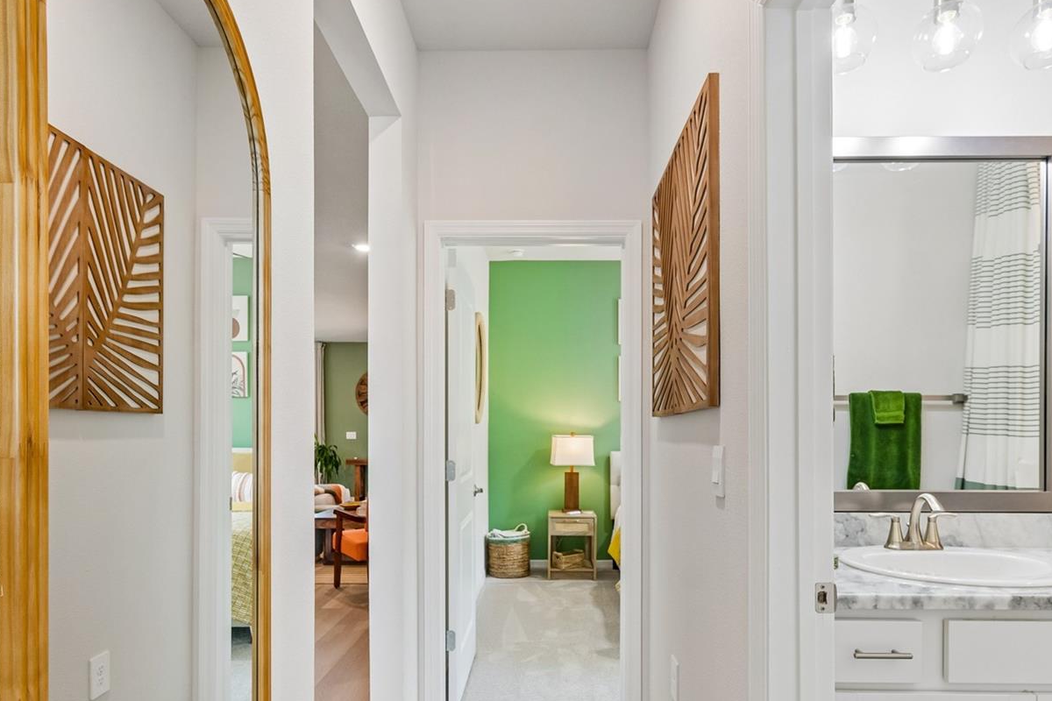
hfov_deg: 84.0
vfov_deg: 60.7
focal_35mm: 20
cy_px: 456
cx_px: 542
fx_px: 584
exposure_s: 1/5
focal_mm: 10
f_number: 7.1
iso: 100
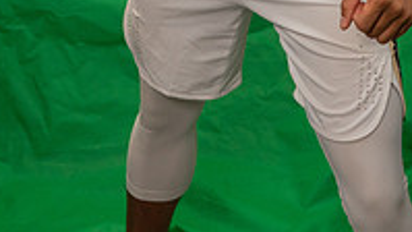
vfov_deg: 10.0
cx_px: 154
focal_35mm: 106
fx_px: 1158
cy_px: -327
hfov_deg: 20.1
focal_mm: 24
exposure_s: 1/60
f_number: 20
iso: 800
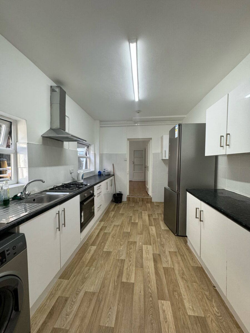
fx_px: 135
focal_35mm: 14
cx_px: 125
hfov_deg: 85.7
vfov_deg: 102.1
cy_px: 166
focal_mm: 2.22
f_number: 2.2
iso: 200
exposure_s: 1/99
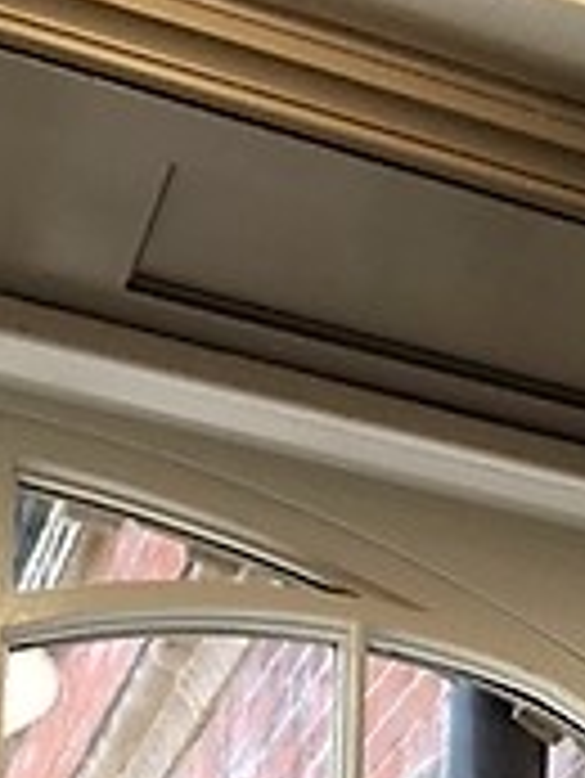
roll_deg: -2.0
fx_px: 2408
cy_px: 1417
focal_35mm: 107
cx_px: 706
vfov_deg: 15.6
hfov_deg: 13.5
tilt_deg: +6.5
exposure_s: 1/50
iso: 32
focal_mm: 4.15
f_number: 2.2
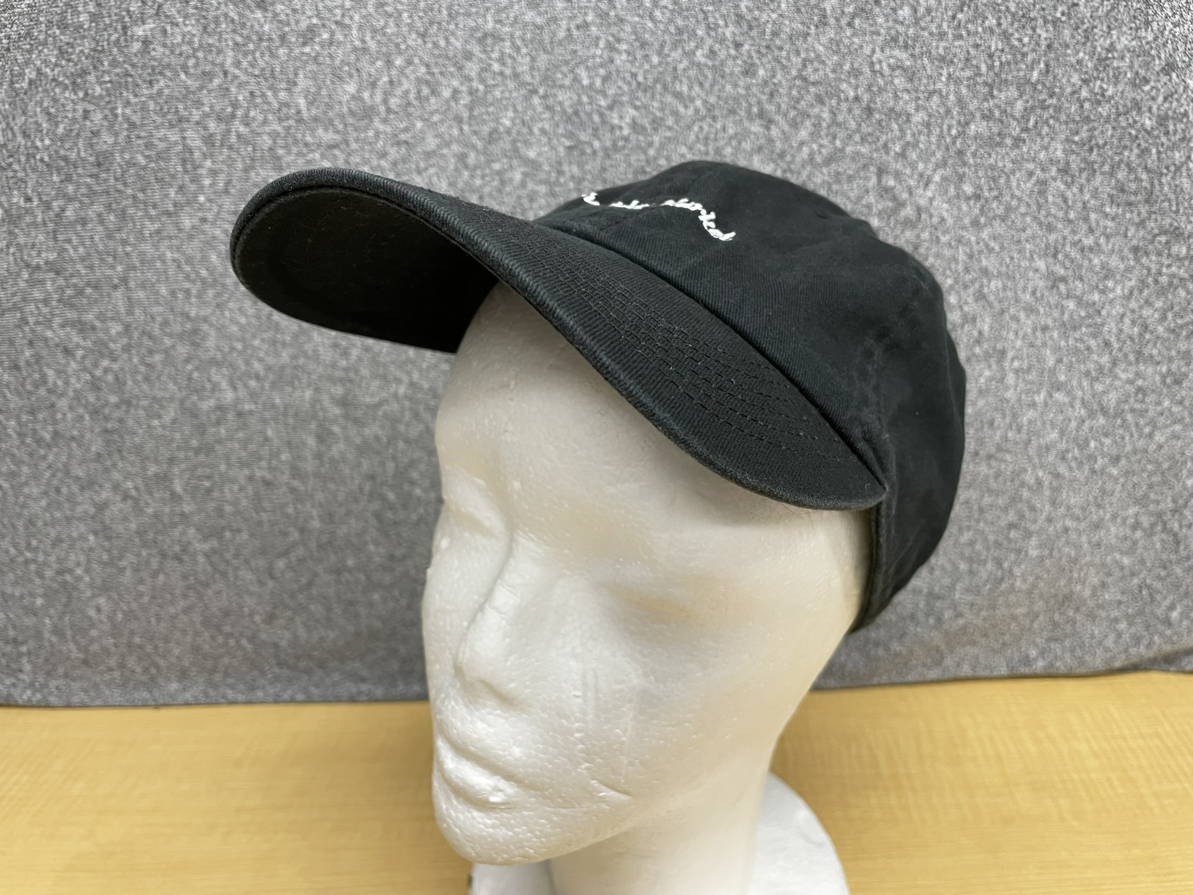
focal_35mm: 26
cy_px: 448
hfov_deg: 67.3
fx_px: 896
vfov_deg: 53.1
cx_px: 596
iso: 125
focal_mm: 4.2
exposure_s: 1/93
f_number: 1.6
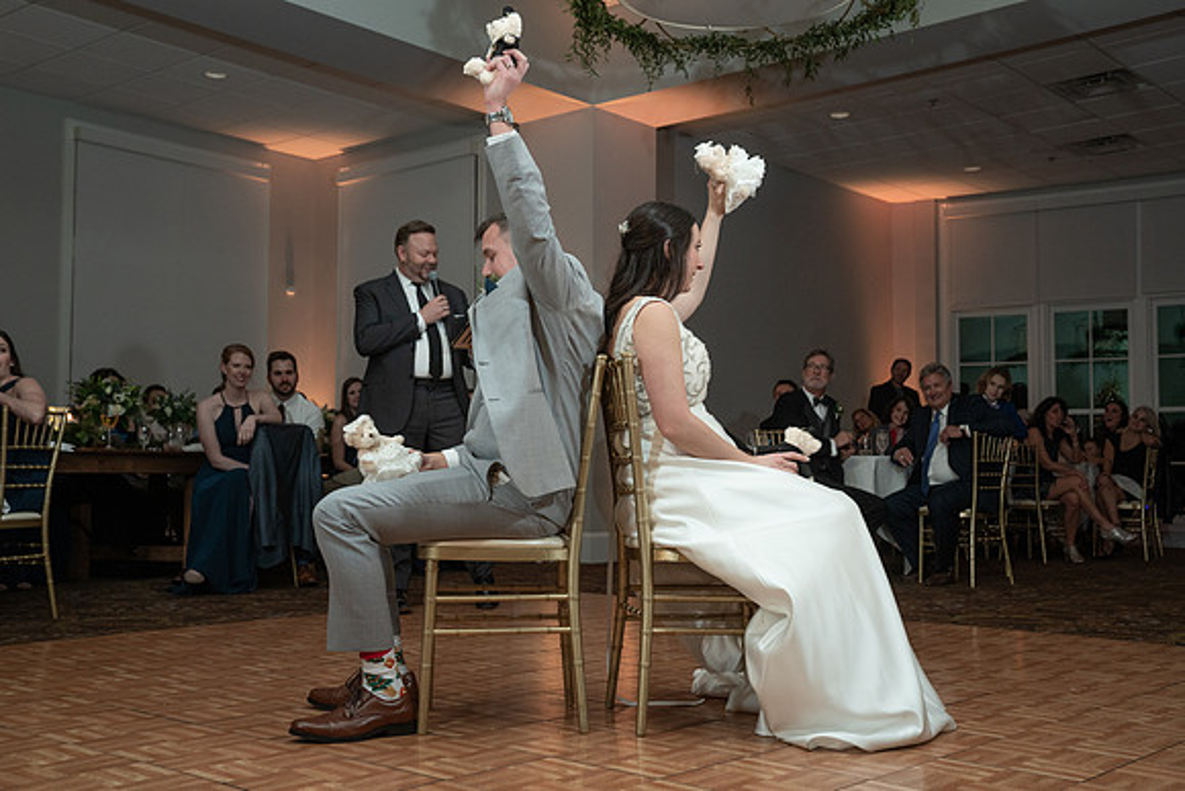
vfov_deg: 33.8
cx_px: 592
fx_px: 1301
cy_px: 396
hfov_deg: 49.0
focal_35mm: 40
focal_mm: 39
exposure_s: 1/200
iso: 2000
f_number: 5.6
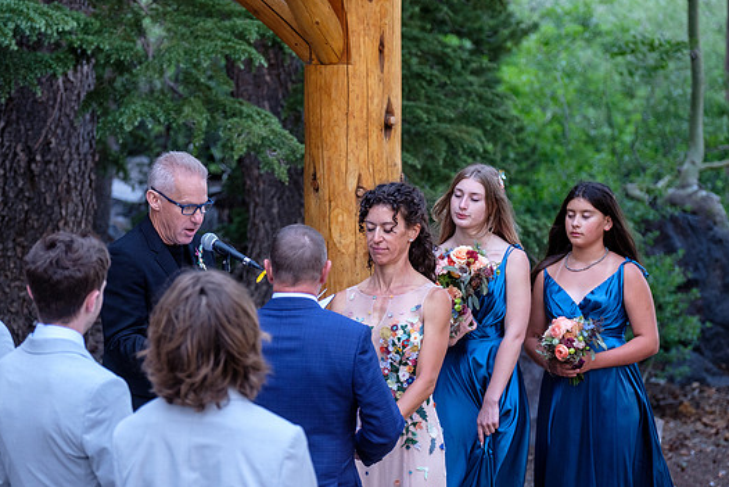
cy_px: 252
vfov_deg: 10.7
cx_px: 360
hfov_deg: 16.0
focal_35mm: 128
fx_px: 2593
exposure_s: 1/280
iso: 1000
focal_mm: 77.3
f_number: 2.8
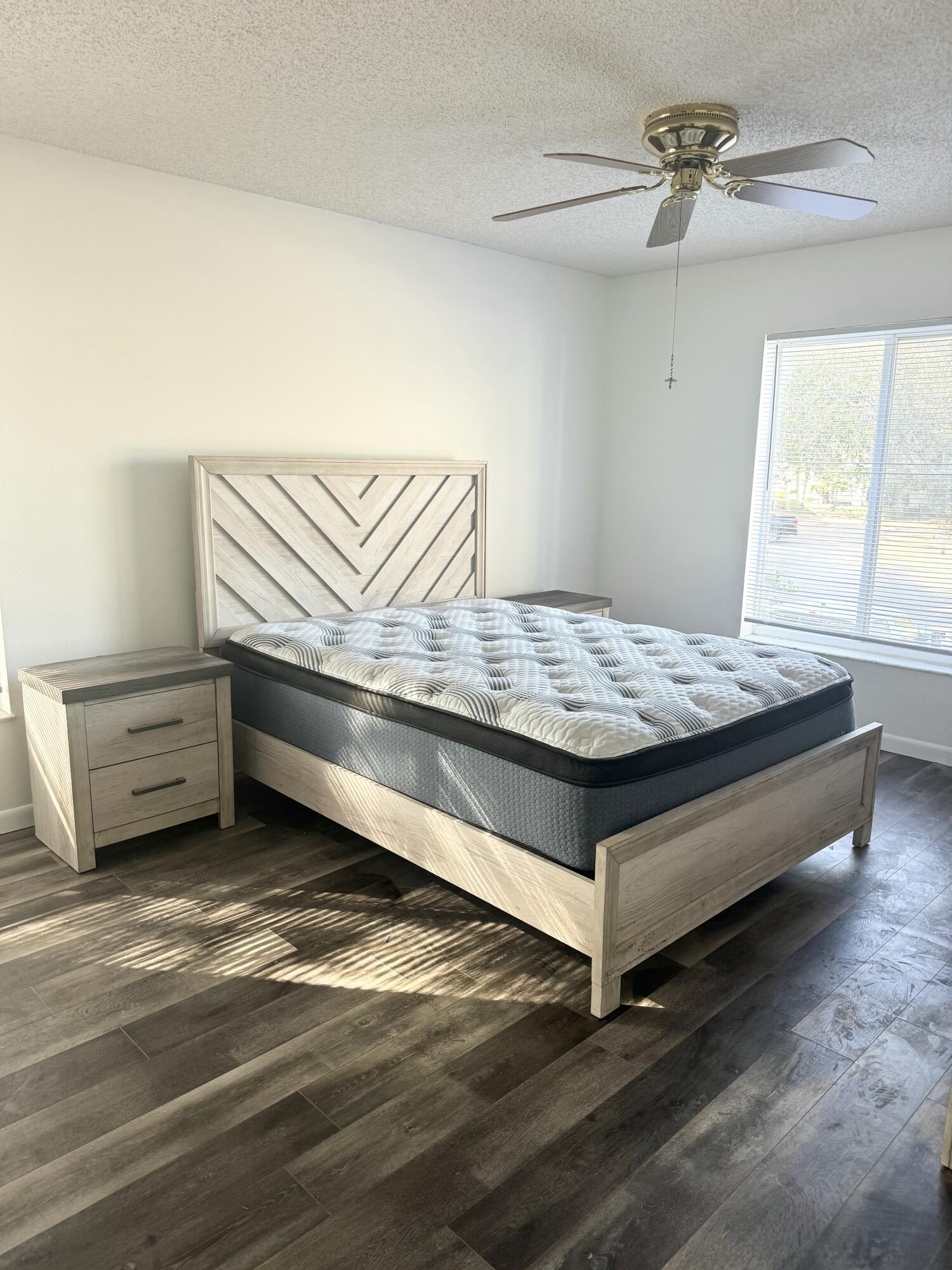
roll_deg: -0.1
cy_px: 635
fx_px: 880
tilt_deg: -11.4
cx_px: 476
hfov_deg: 56.8
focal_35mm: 24
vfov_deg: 71.6
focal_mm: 6.76
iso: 125
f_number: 1.78
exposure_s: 1/60
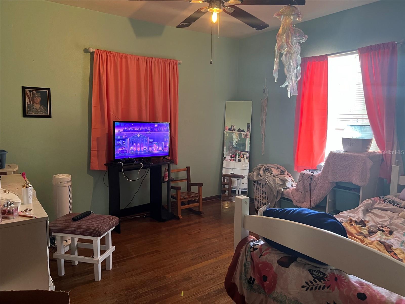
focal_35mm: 26
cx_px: 202
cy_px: 152
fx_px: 304
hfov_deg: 67.3
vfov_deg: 53.1
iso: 320
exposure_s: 1/60
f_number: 1.5
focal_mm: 5.7
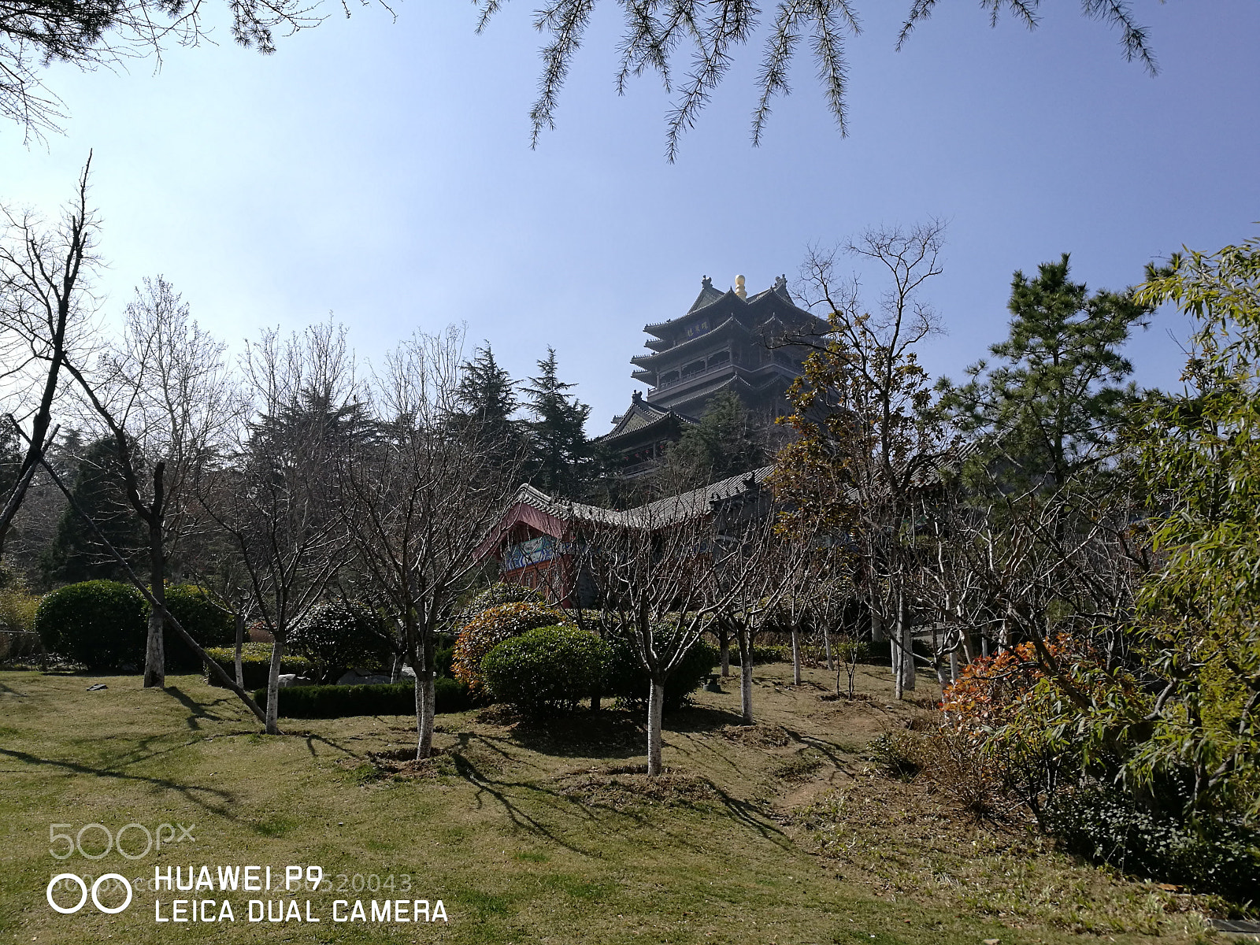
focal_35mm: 27
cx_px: 630
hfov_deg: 65.3
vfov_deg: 51.4
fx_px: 983
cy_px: 472
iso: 50
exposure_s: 1/1383
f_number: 2.2
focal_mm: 4.5
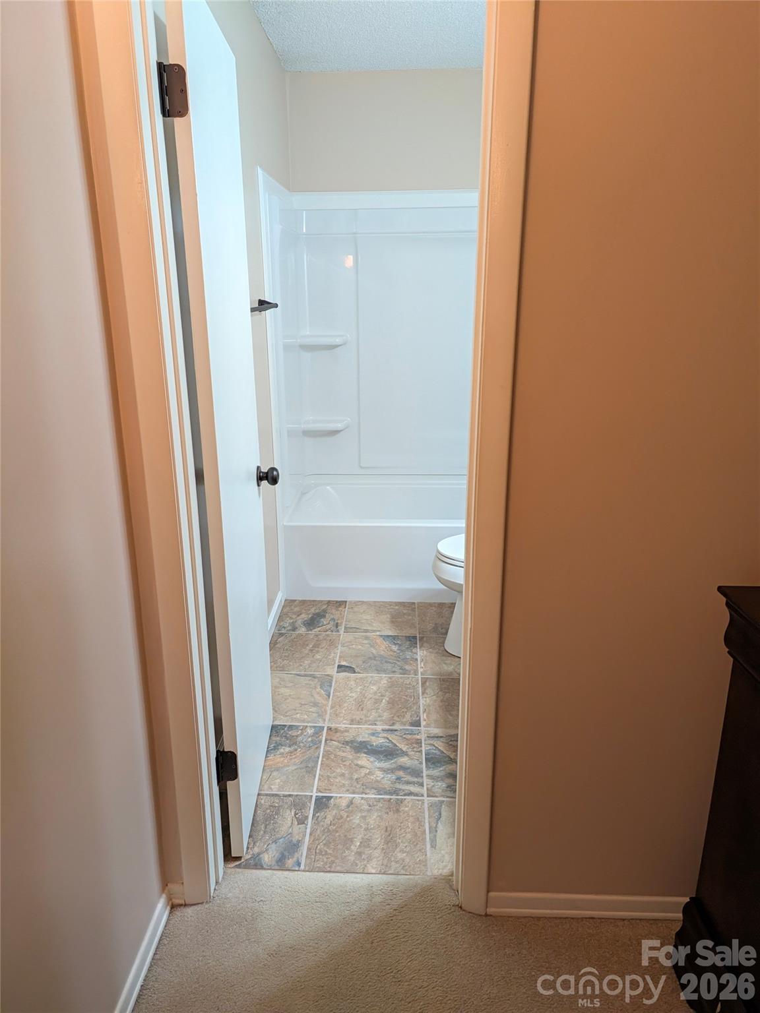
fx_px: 673
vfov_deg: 73.9
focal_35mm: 23
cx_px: 380
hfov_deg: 58.9
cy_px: 506
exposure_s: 1/120
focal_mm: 5.28
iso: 369
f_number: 1.7
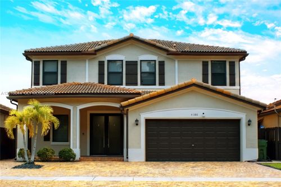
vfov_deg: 43.6
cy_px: 94
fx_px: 234
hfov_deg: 61.9
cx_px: 140
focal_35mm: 30
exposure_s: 1/3
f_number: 11
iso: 100
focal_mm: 30
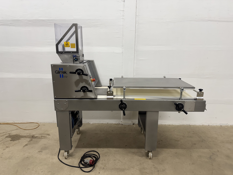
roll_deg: -0.4
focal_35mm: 24
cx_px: 116
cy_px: 88
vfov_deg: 56.8
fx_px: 162
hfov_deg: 71.6
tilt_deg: -13.7
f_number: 1.78
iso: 160
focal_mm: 6.76
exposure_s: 1/100
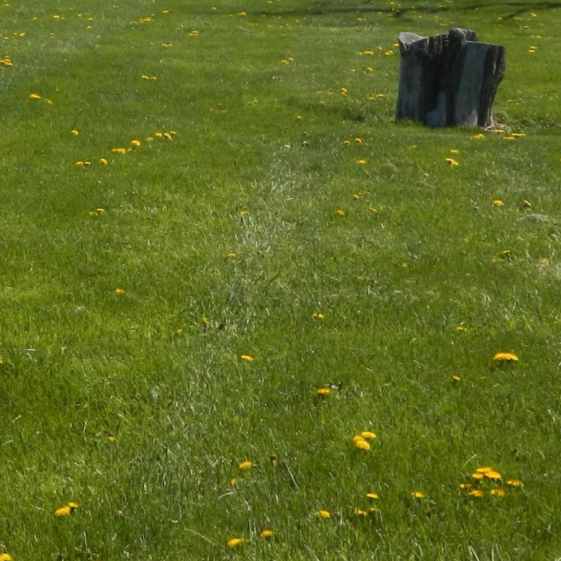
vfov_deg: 13.5
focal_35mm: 126
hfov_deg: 13.7
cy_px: -77
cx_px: 74
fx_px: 2310
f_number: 3.6
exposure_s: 1/1600
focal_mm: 6.8
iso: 125
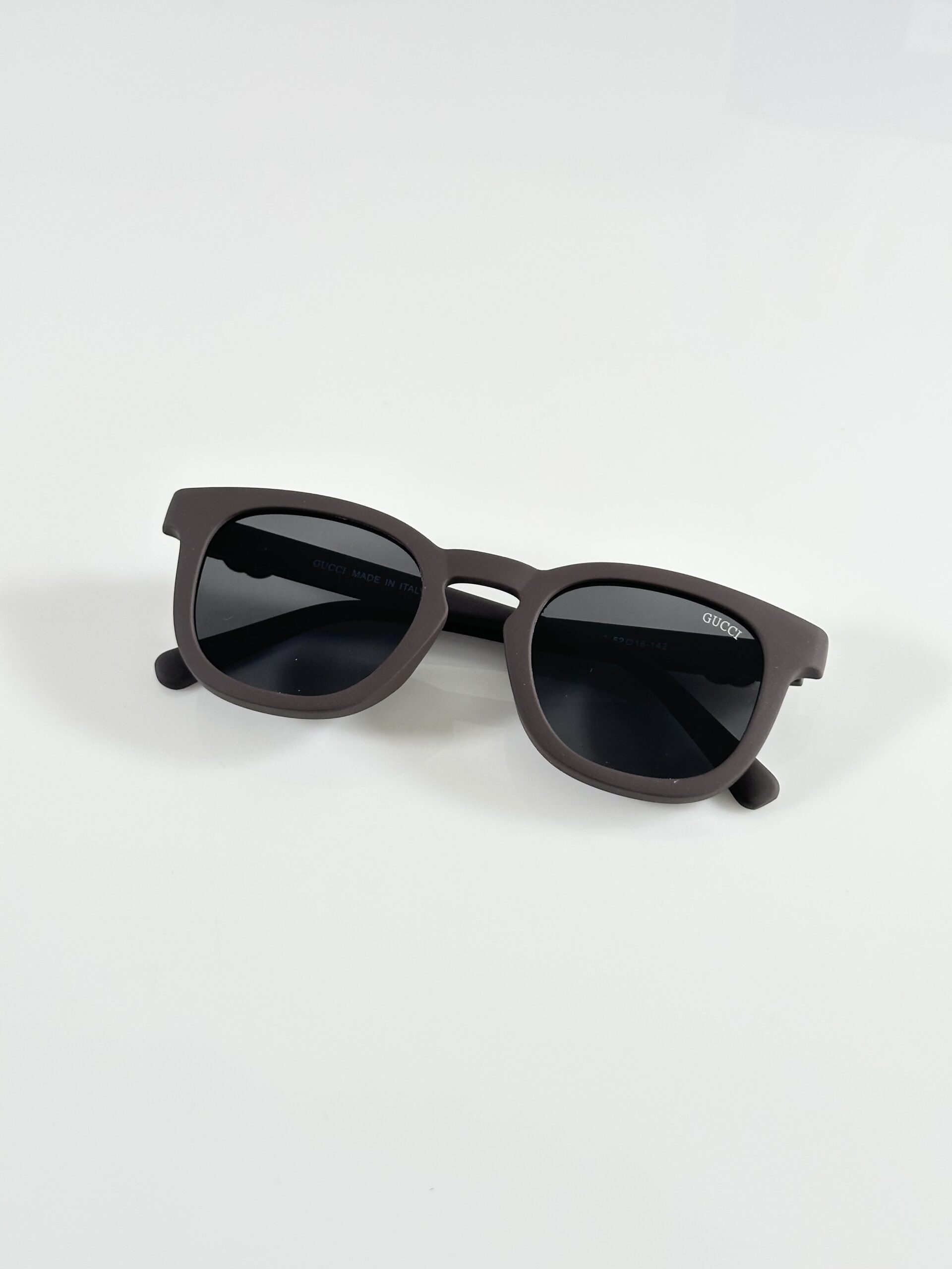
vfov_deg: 39.7
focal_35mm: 48
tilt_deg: -50.6
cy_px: 634
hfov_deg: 30.3
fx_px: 1760
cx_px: 476
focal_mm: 6.86
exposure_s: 1/118
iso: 80
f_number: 1.78
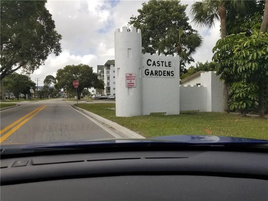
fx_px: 201
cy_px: 100
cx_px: 134
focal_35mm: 26
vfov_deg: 53.1
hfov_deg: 67.3
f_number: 1.7
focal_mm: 4.25
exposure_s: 1/1492
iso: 50
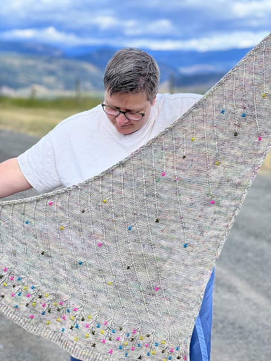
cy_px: 180
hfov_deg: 19.1
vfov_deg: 25.3
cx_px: 136
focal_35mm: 77
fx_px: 804
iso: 25
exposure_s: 1/280
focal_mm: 9
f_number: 2.8
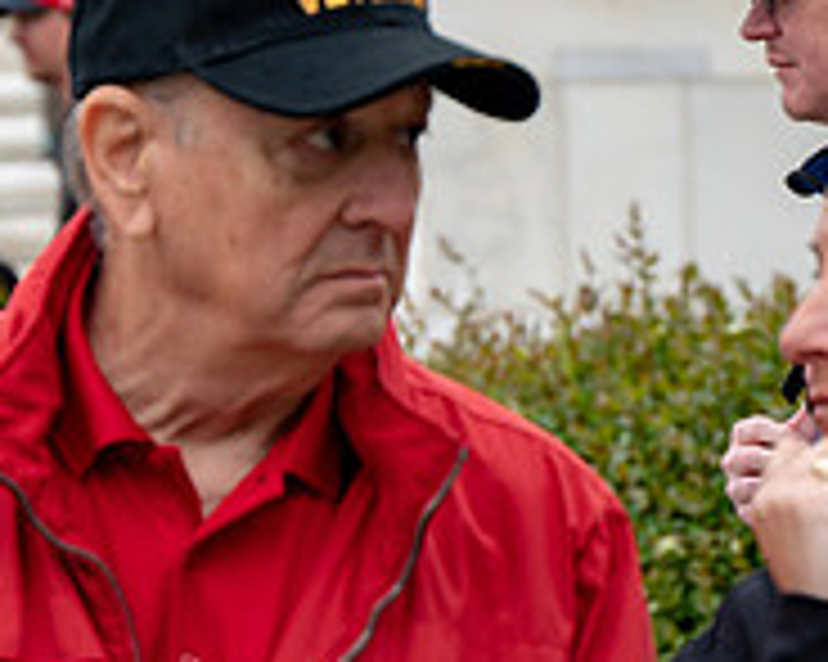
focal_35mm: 355
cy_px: 437
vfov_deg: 4.4
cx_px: 598
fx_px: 8695
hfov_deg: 5.4
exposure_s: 1/100
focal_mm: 120
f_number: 6.3
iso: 180
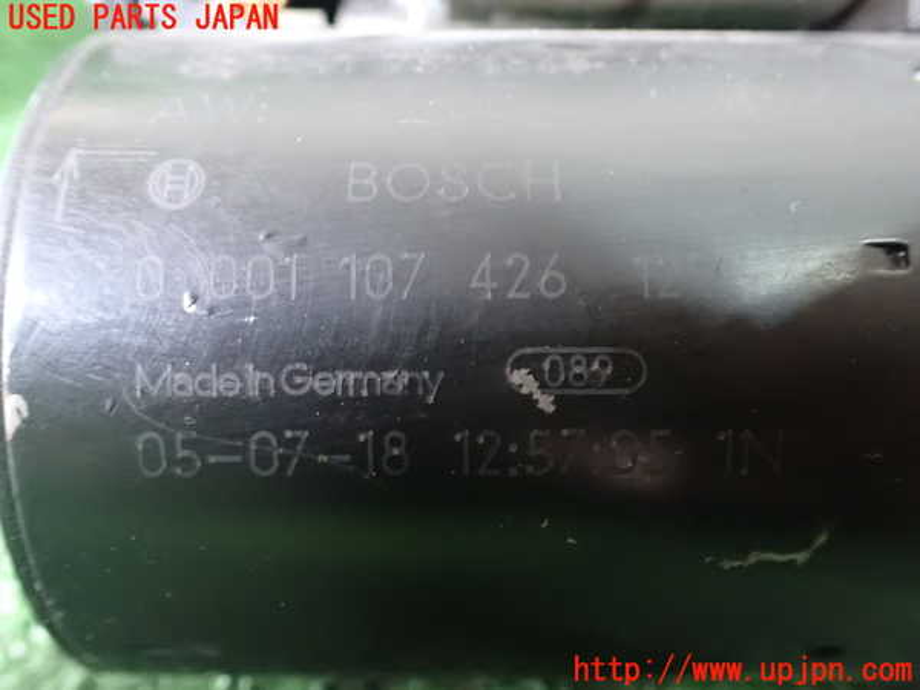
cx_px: 460
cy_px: 345
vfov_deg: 46.8
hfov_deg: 60.0
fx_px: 797
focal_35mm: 30
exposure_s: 1/25
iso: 1600
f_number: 2.3
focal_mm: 5.4
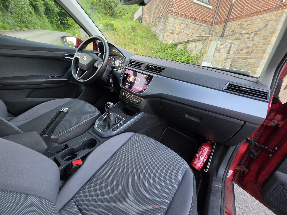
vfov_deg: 89.9
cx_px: 144
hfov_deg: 106.2
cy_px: 108
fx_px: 108
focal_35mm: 13
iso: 320
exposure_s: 1/60
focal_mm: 2.2
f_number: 1.9
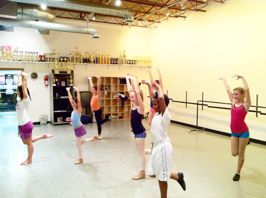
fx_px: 269
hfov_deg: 52.7
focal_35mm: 35
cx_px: 133
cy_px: 99
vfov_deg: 40.6
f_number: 2.8
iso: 160
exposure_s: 1/15
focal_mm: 3.85
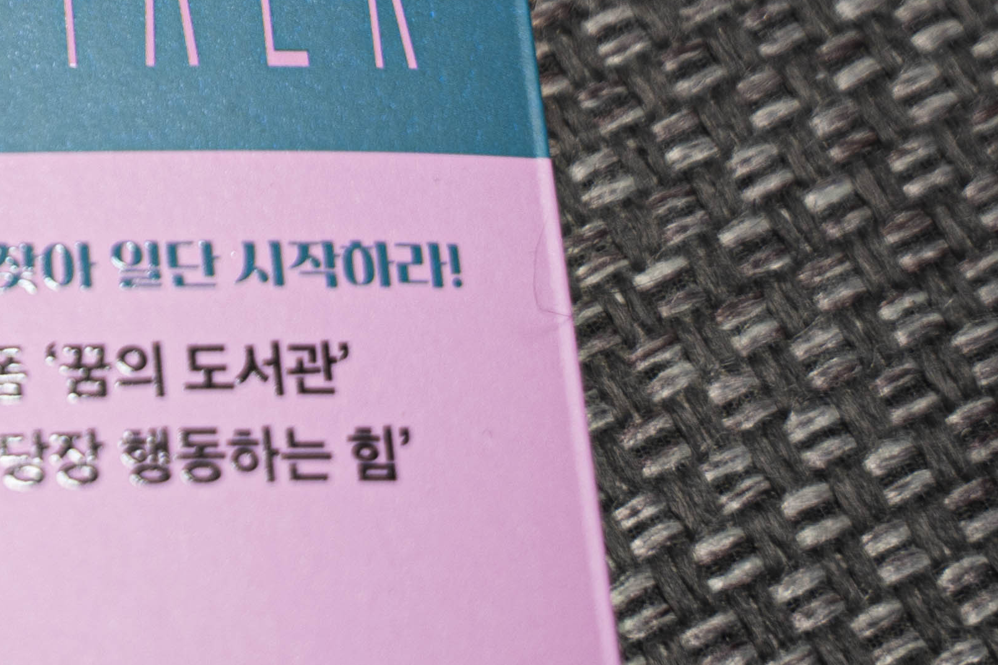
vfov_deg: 9.8
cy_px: -241
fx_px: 3787
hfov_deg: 14.4
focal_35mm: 137
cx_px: -284
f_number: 2.8
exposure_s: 1/40
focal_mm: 36.7
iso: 125
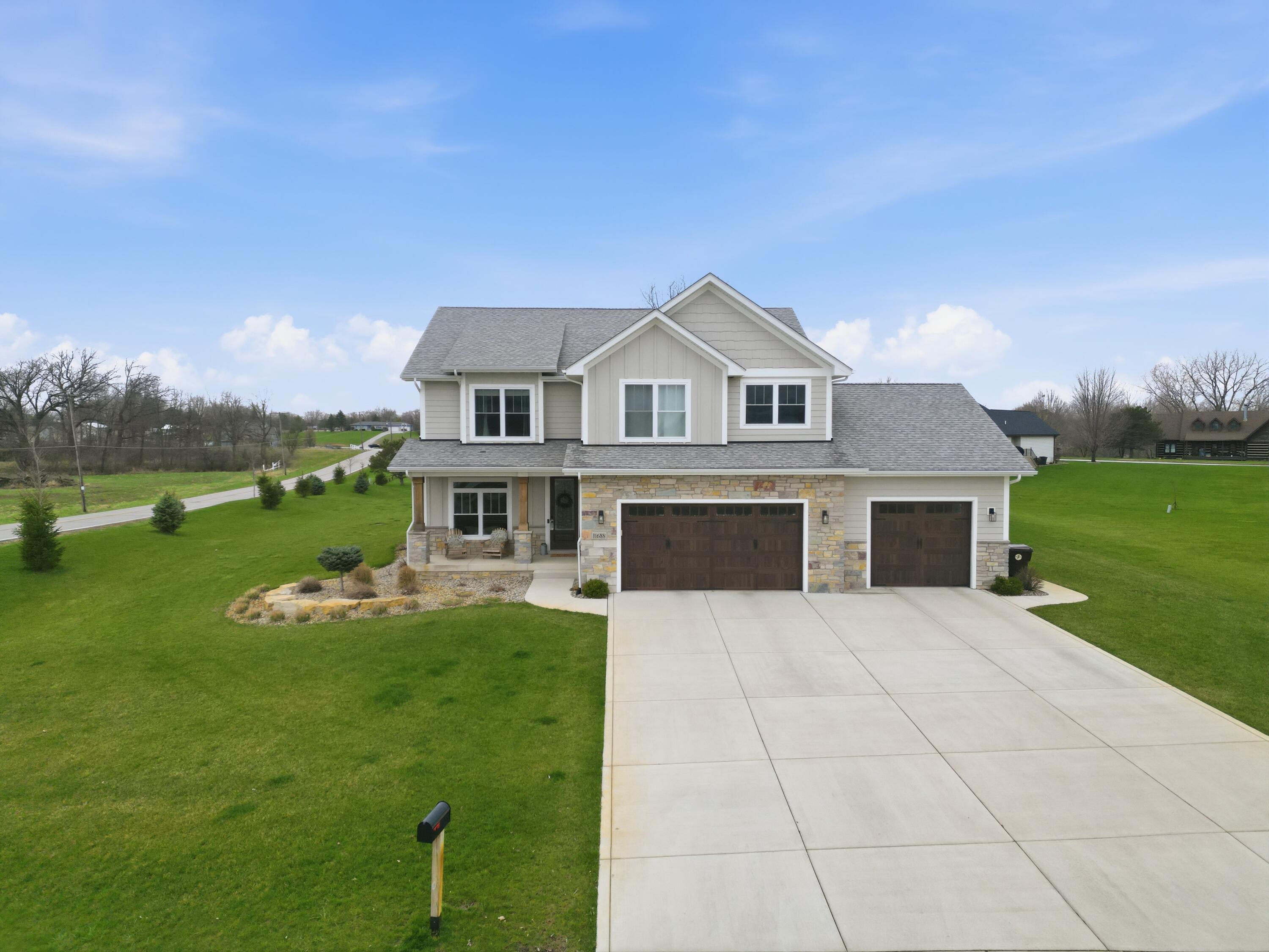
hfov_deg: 71.6
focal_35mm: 24
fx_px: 880
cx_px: 634
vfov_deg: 56.8
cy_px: 476
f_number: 1.7
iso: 110
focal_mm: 6.7
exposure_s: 1/1250
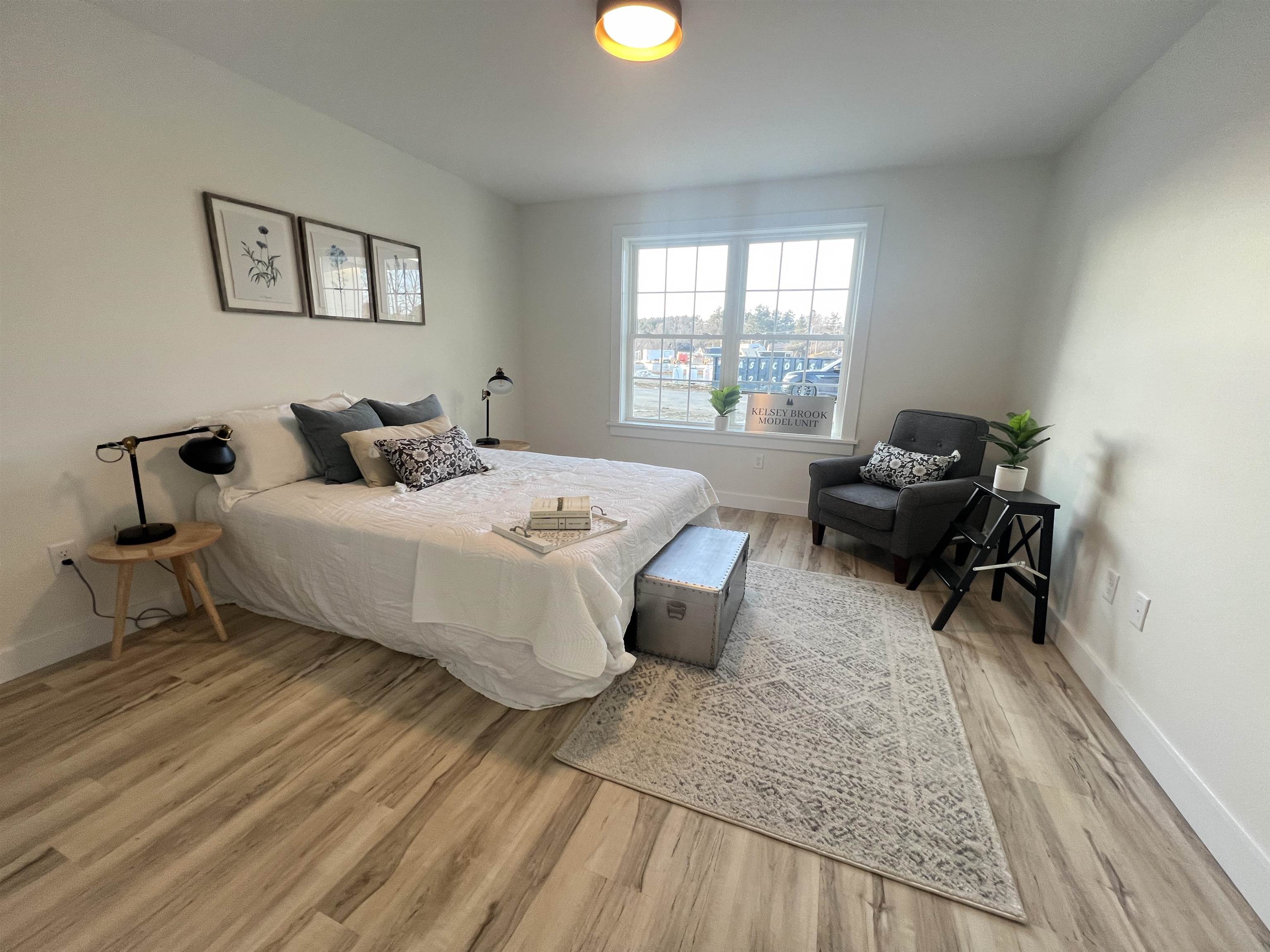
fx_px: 477
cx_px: 635
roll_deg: -1.4
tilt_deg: -13.9
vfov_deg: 89.9
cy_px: 476
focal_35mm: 13
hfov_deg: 106.2
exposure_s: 1/60
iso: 160
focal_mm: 1.57
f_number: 1.8
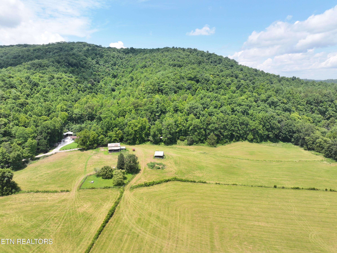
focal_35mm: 24
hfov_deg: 71.6
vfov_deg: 56.8
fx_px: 234
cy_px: 126
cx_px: 168
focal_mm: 12.29
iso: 160
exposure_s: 1/1250
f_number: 2.8
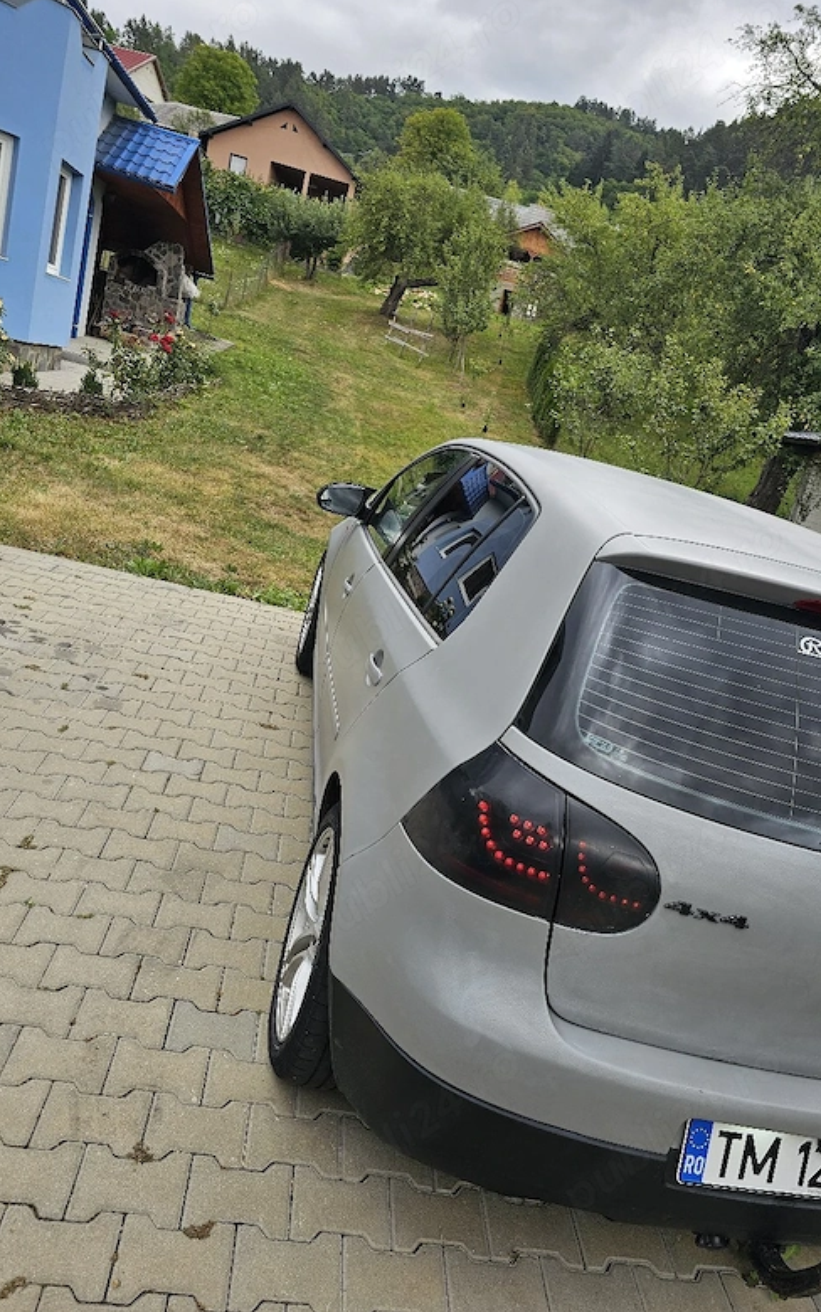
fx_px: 894
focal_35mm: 25
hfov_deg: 49.1
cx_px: 478
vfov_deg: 72.5
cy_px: 646
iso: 10
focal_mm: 6.3
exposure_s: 1/182
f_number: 1.7
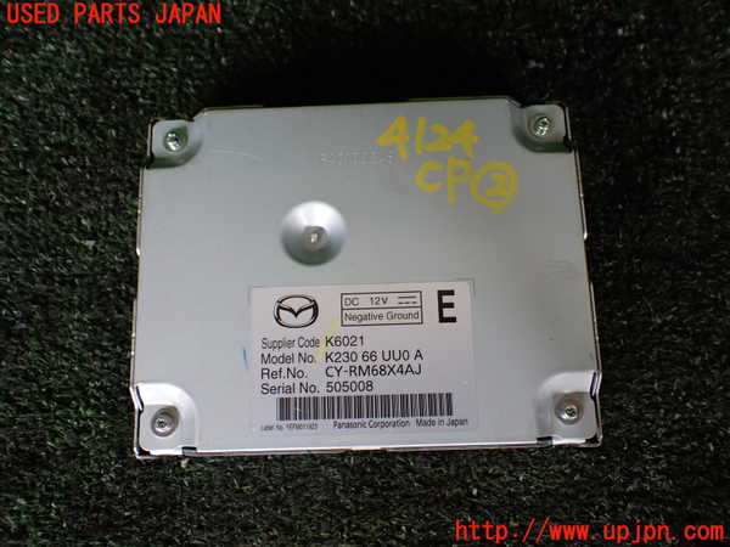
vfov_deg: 46.8
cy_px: 274
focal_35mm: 30
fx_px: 633
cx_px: 365
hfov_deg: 60.0
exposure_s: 1/125
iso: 320
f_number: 2.3
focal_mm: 5.4
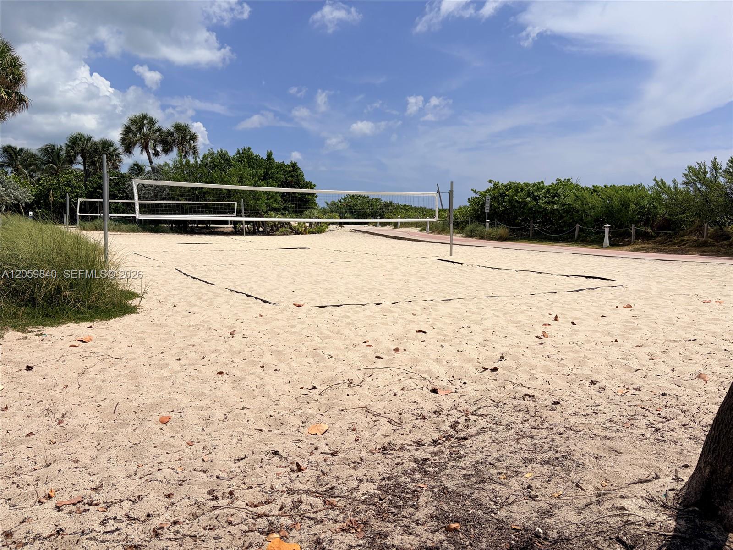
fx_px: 551
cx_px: 366
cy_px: 275
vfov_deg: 53.1
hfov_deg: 67.3
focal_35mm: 26
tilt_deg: -5.6
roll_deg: -1.2
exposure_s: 1/10101
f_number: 1.6
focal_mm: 5.96
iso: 50
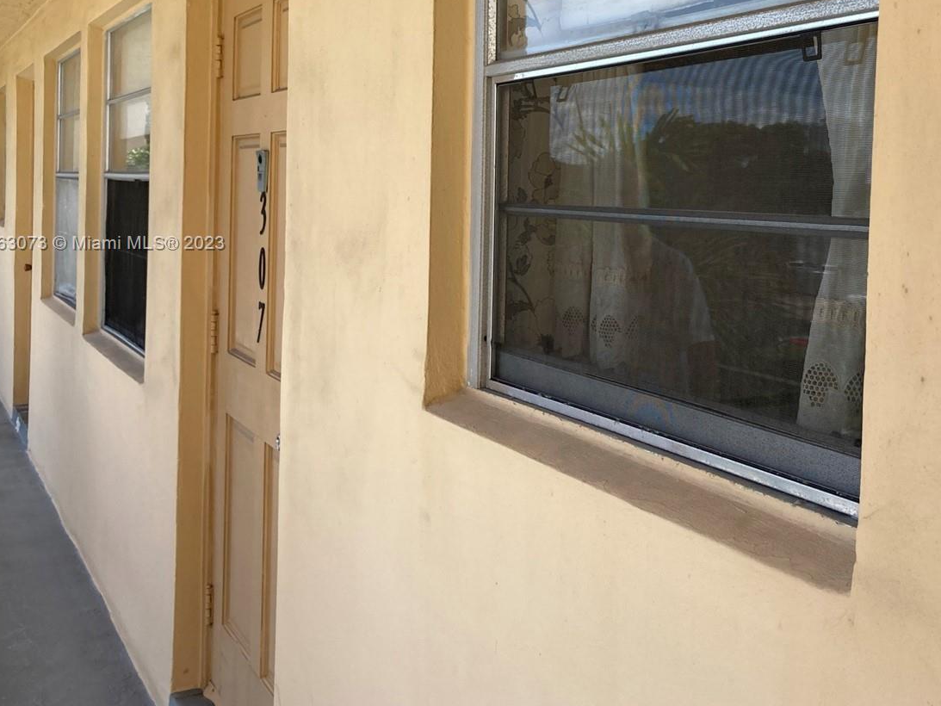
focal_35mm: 41
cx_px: 638
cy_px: 245
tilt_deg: -1.9
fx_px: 1115
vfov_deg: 34.9
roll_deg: -1.4
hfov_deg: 45.0
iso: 20
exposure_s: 1/813
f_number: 1.8
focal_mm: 3.99
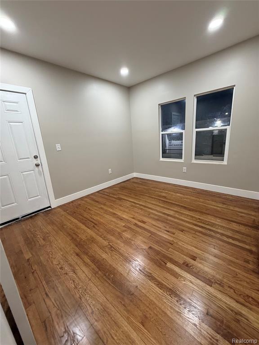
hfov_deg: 85.7
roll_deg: +2.8
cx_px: 130
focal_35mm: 14
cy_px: 172
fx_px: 140
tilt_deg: -12.4
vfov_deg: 102.1
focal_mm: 2.22
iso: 250
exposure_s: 1/60
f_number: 2.2
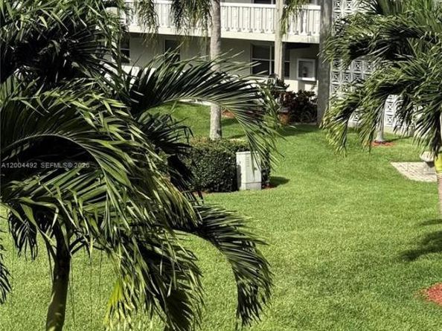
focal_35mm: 48
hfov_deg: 39.7
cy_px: 166
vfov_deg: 30.2
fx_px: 613
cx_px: 221
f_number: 1.78
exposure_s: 1/4098
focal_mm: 6.76
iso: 64
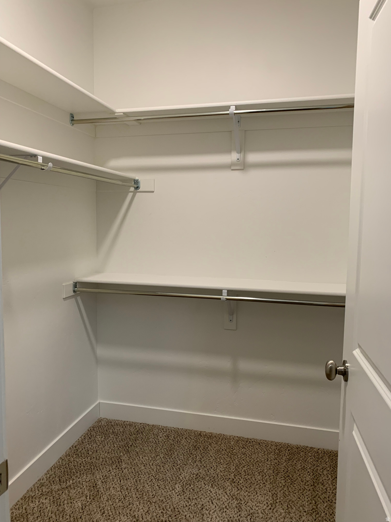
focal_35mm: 26
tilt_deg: -5.8
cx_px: 196
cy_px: 261
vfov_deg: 67.3
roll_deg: -0.3
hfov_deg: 53.1
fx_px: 392
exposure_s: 1/60
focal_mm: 4.25
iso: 125
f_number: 1.8
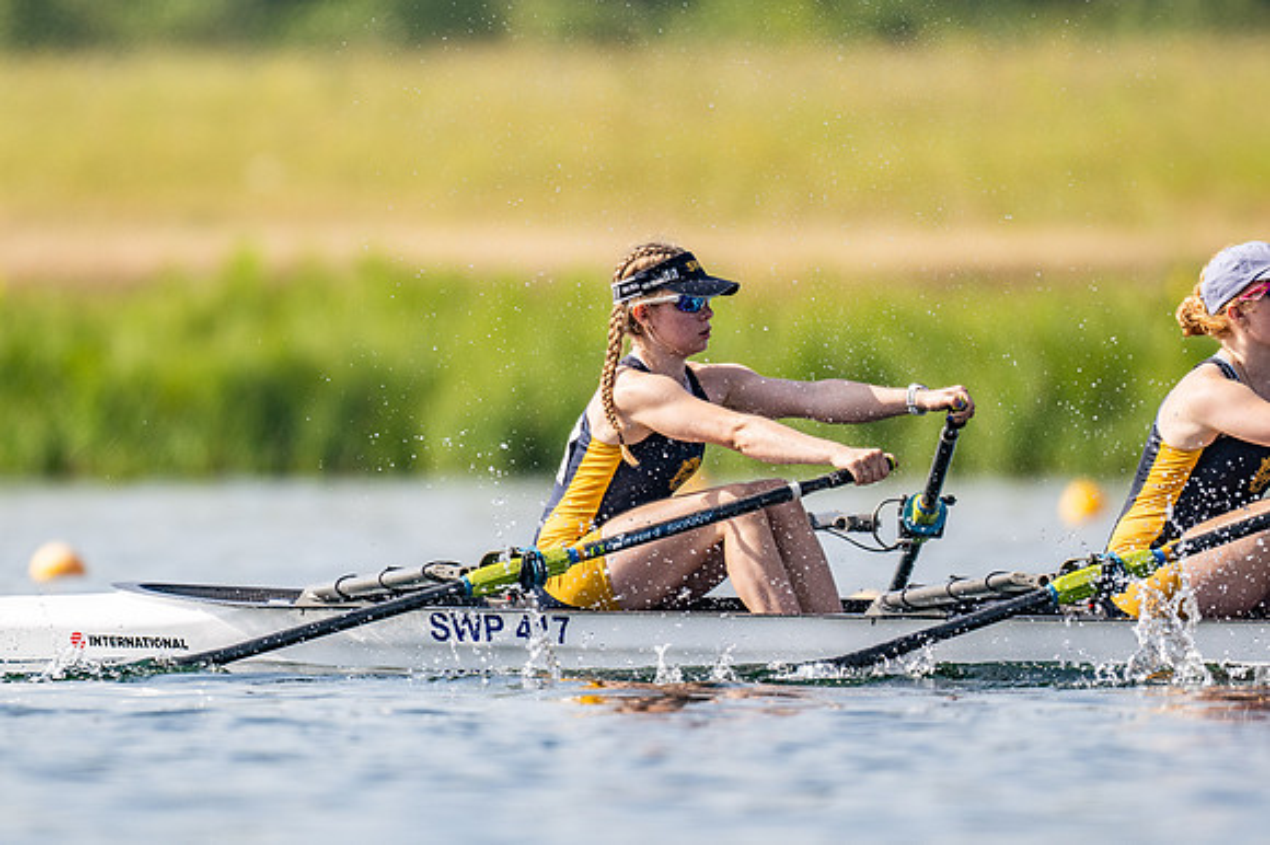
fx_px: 31731
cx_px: 635
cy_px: 422
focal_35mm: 900
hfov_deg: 2.3
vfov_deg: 1.5
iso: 180
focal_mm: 600
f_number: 4
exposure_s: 1/2500
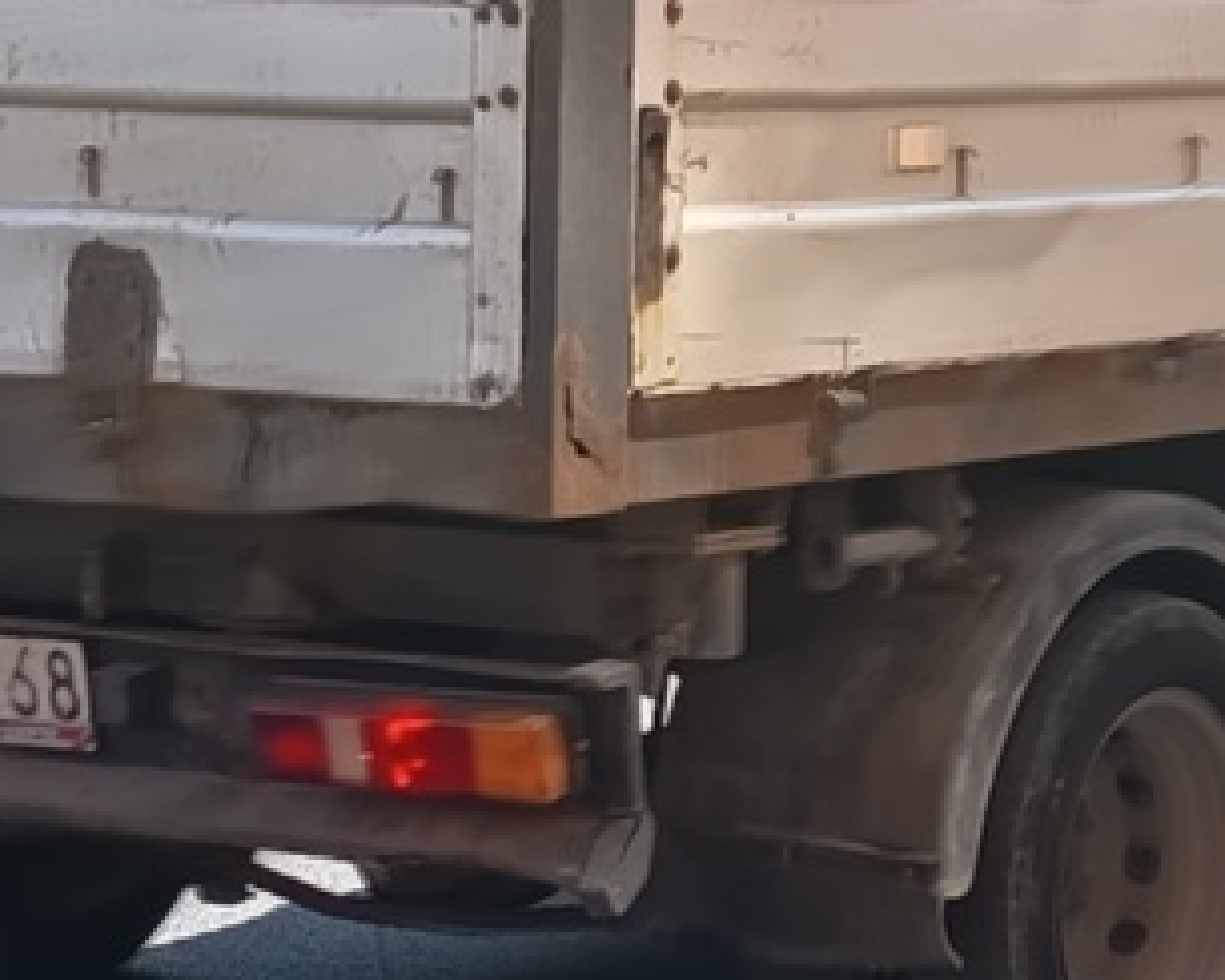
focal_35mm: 169
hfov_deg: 11.3
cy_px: 32
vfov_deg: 9.1
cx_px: 1179
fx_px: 6127
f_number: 1.7
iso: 50
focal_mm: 5.27
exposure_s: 1/272
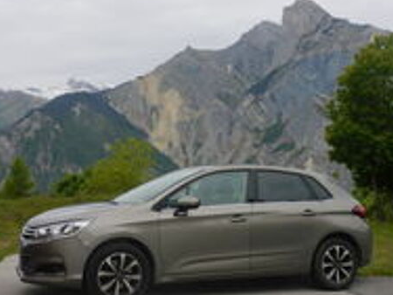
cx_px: 207
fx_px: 545
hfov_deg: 39.6
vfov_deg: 30.3
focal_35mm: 48
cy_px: 139
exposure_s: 1/1250
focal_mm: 8.1
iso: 125
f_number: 4
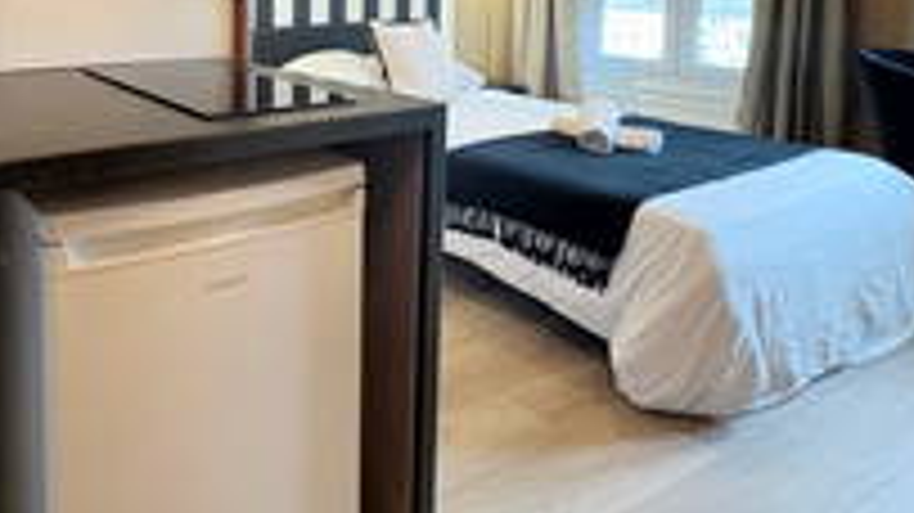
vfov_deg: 38.4
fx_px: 654
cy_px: 9
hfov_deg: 61.0
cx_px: 122
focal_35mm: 27
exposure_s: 1/50
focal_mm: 2.22
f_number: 2.2
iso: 800
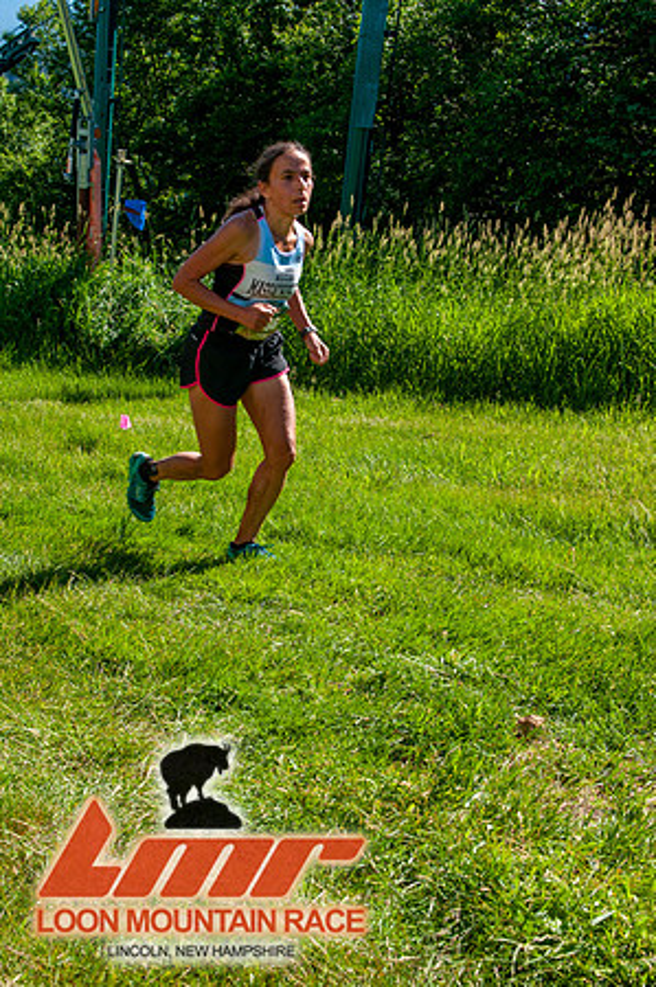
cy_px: 494
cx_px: 328
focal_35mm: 51
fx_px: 1397
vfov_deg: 38.9
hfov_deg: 26.4
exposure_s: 1/250
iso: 200
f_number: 8
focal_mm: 34
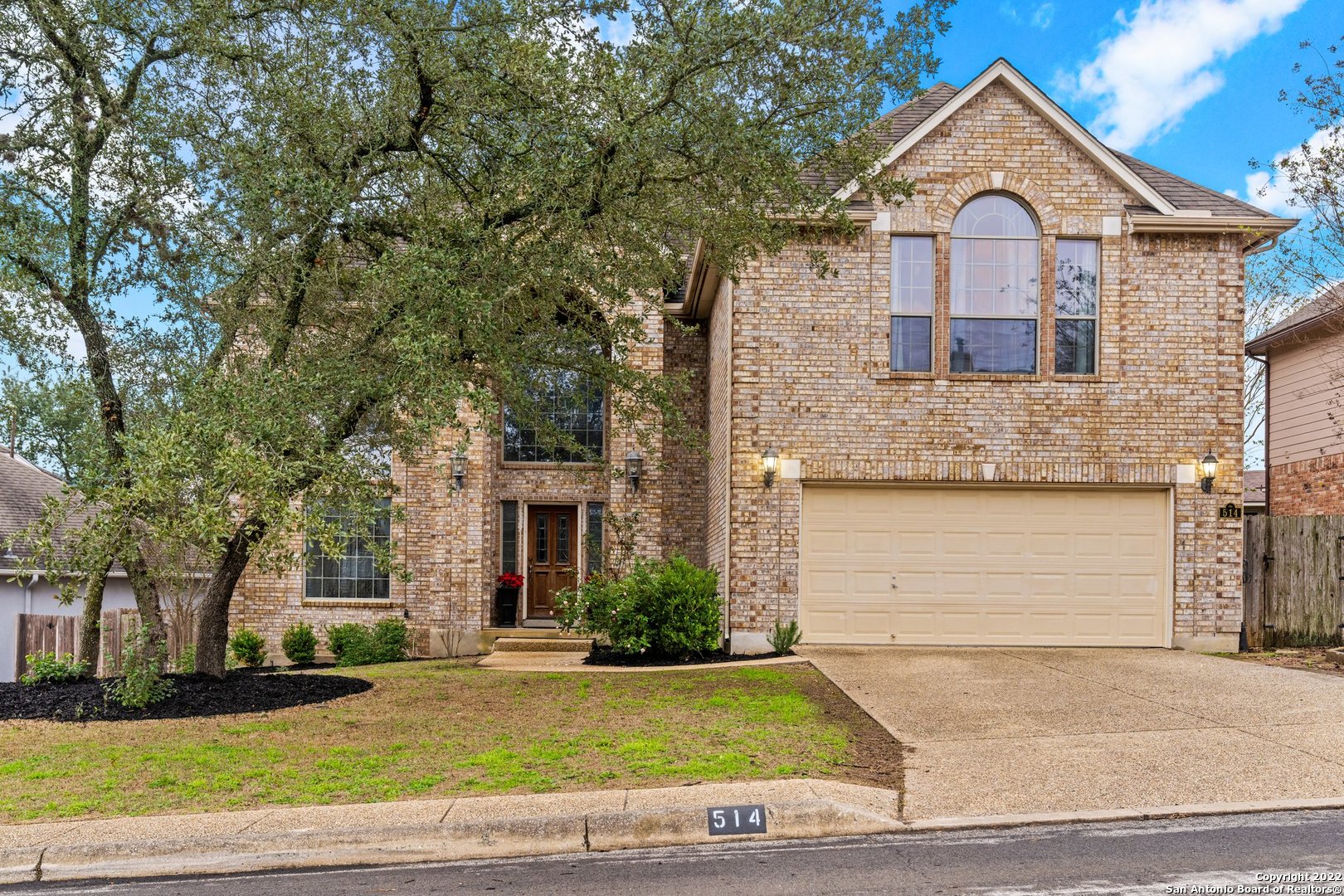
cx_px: 672
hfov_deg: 50.7
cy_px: 448
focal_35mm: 38
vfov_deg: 35.1
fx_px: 1419
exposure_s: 1/40
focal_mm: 38
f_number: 6.3
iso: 160
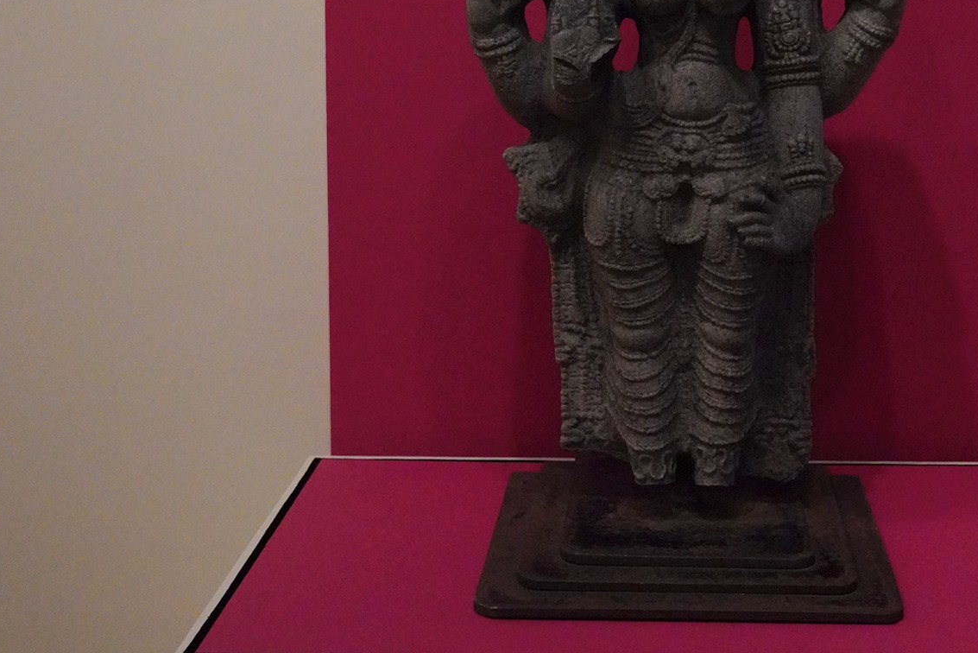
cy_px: 110
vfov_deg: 22.3
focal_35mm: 60
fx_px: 1630
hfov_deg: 33.0
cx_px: 685
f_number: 8
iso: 12800
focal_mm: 34
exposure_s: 1/100
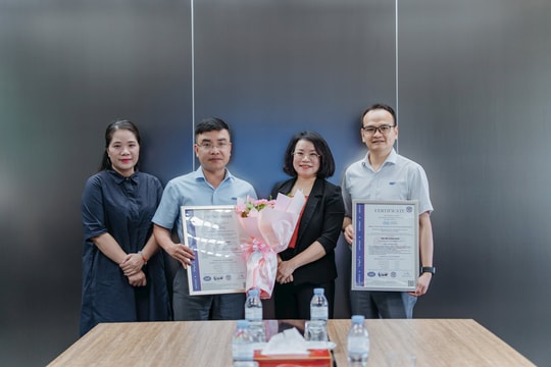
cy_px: 184
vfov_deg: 23.2
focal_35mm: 58
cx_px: 276
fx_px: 893
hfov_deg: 34.3
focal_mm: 38.9
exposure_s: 1/160
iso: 200
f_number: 1.8
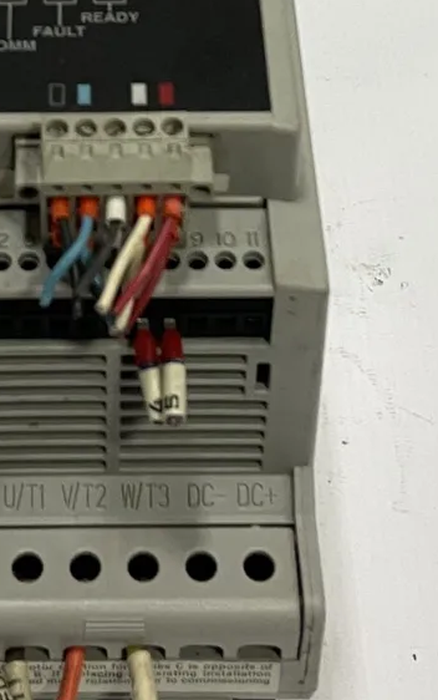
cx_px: 73
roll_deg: -0.9
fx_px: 1869
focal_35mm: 98
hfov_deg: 13.3
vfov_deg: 19.7
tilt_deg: -42.1
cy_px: -182
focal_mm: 4.2
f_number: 1.6
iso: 100
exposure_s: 1/60
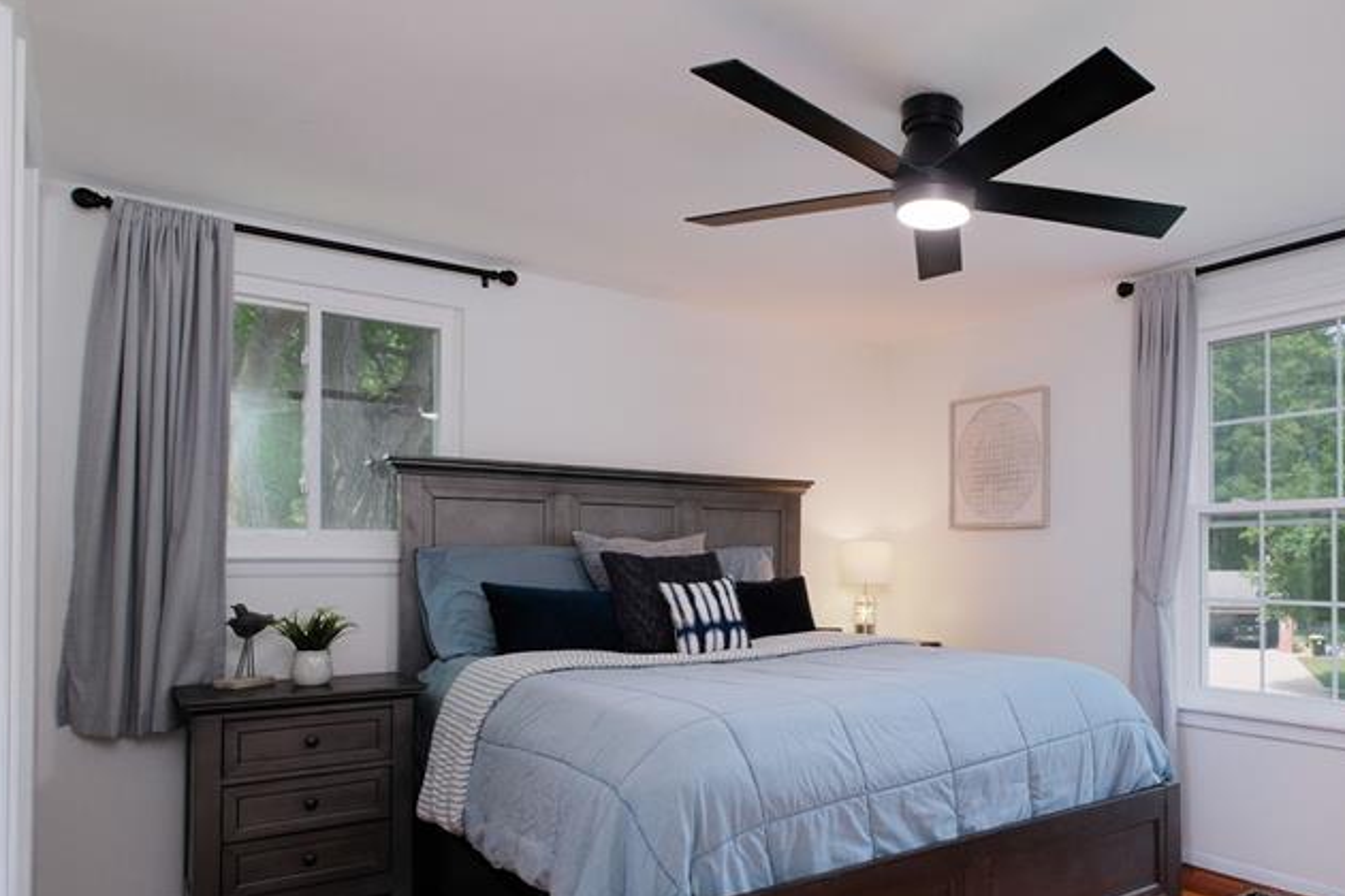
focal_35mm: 26
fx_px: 971
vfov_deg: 49.0
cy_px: 572
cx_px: 965
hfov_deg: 66.2
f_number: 7.1
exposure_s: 1/125
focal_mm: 10.4
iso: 640
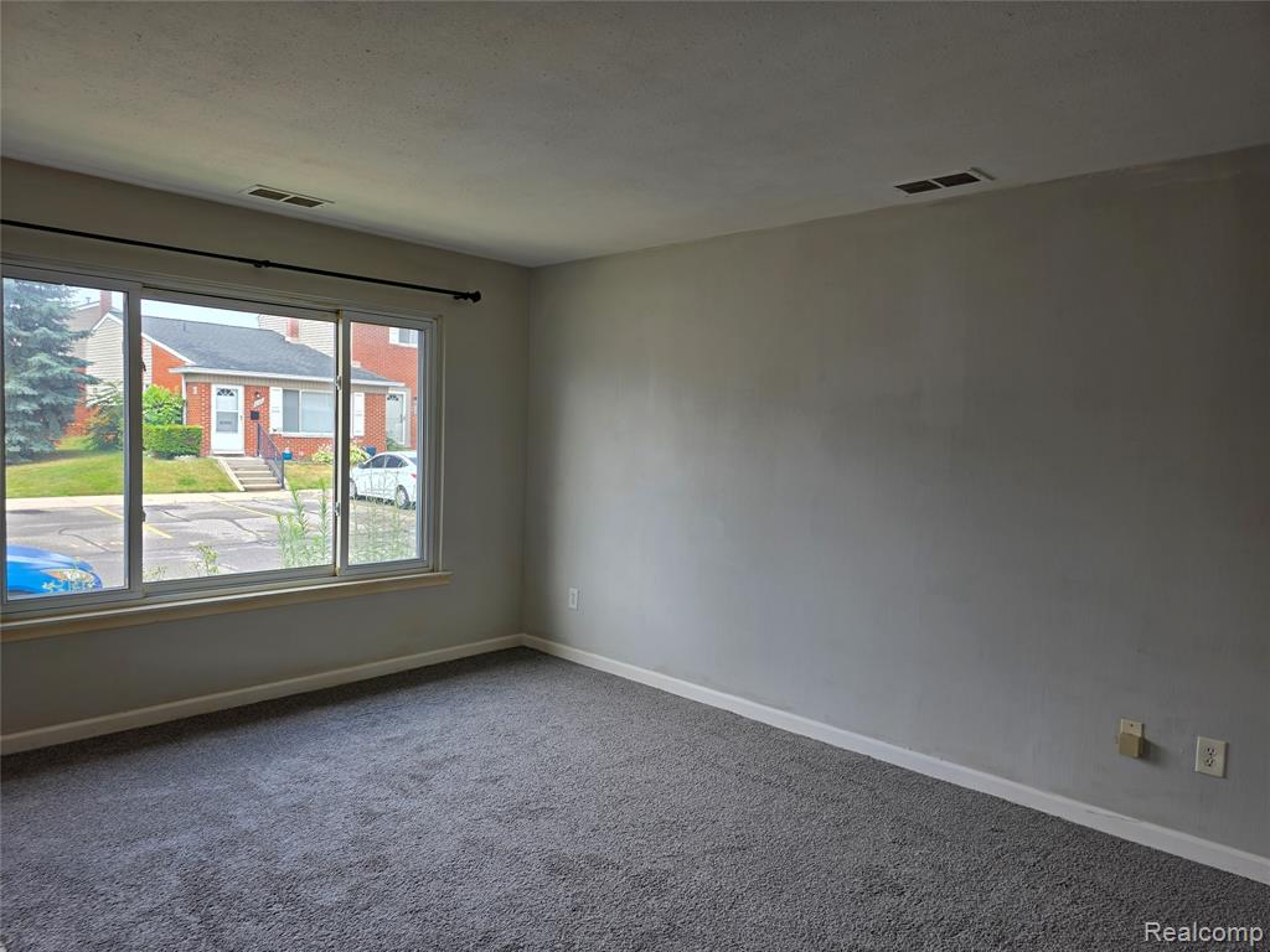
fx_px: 844
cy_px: 476
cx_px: 635
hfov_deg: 73.9
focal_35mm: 23
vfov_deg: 58.9
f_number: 1.7
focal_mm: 6.3
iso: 12
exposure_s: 1/120
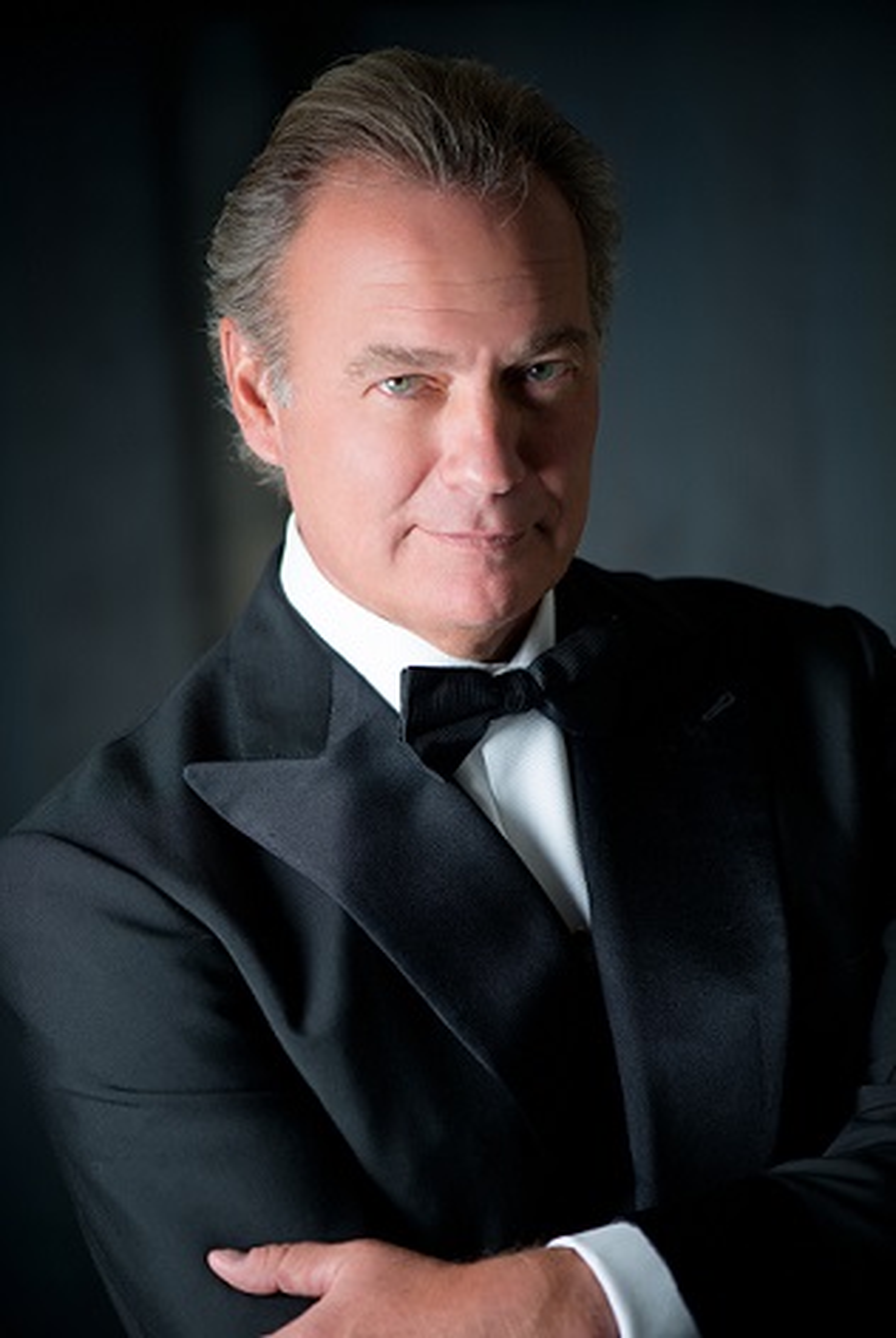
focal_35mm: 105
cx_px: 448
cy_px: 669
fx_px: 3908
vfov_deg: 19.4
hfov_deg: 13.1
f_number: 3.2
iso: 100
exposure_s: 1/125
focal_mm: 105
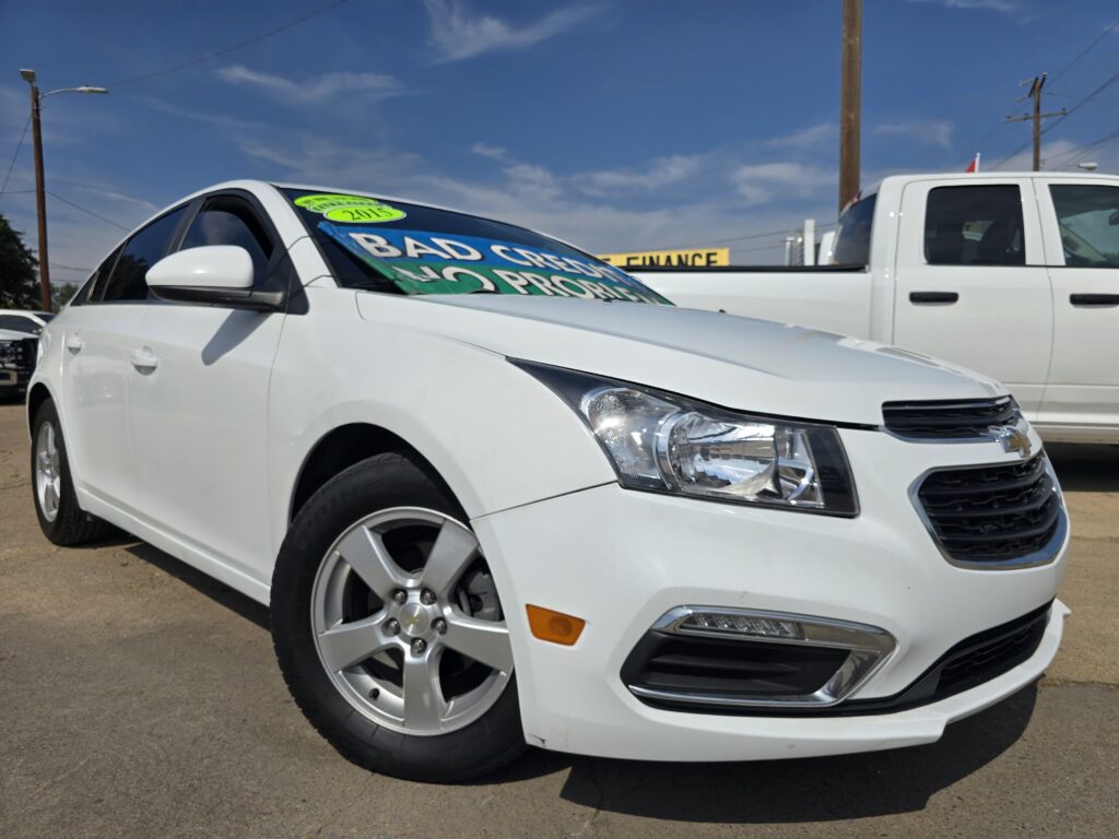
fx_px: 744
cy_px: 420
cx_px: 560
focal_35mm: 23
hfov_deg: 73.9
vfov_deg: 58.9
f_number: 1.7
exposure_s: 1/2397
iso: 12
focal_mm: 6.3
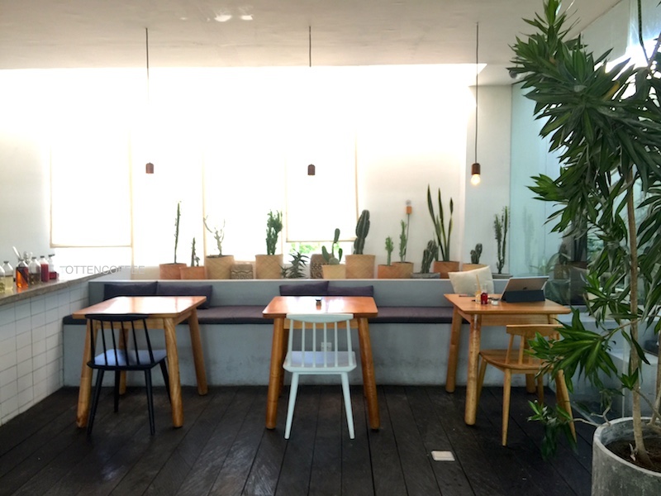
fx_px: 554
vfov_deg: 48.2
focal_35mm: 29
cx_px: 330
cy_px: 248
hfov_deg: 61.7
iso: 40
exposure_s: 1/33
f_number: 2.2
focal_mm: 4.15
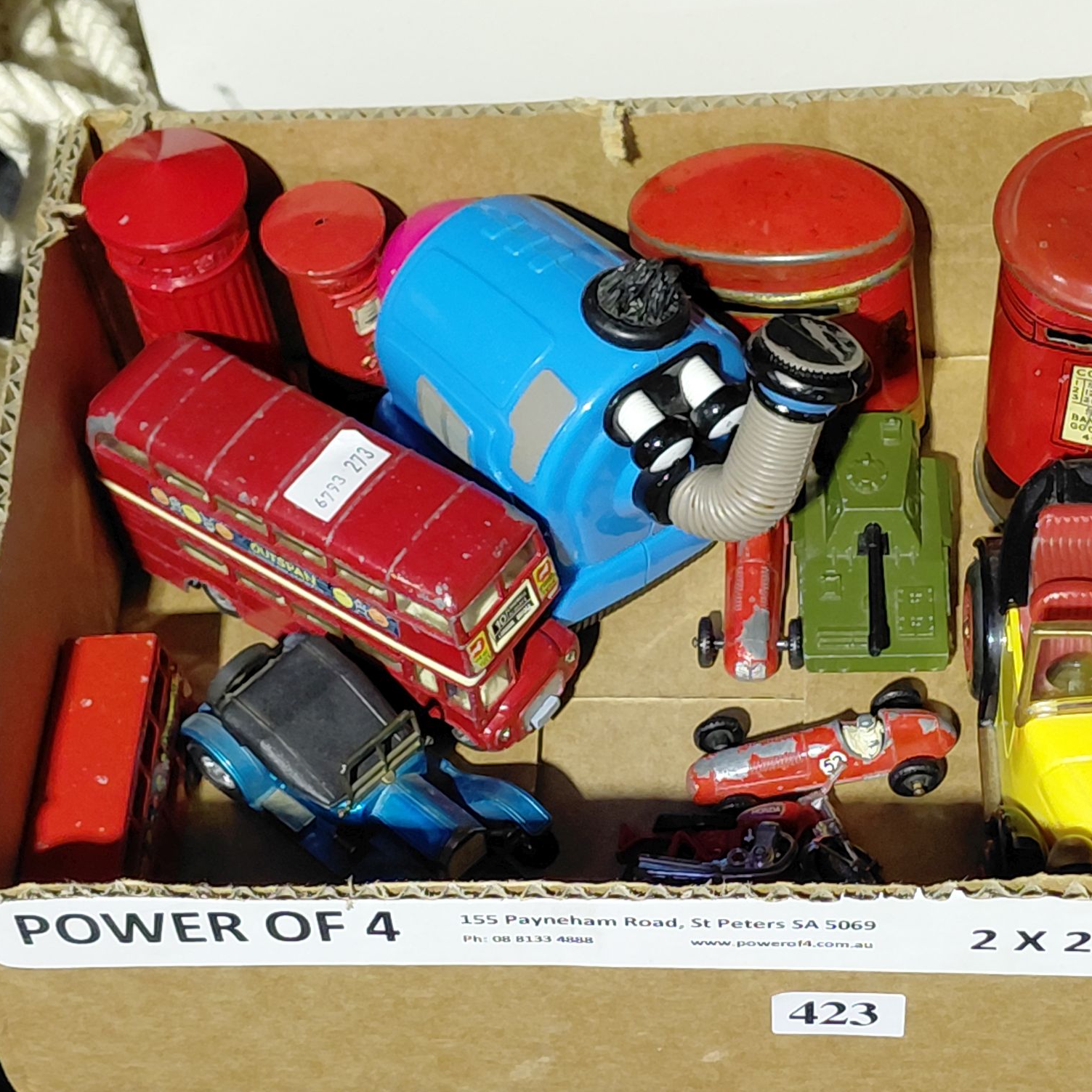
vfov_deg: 54.0
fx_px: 1071
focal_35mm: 30
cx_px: 703
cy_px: 551
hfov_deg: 53.3
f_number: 1.8
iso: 200
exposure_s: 1/60
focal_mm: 4.69
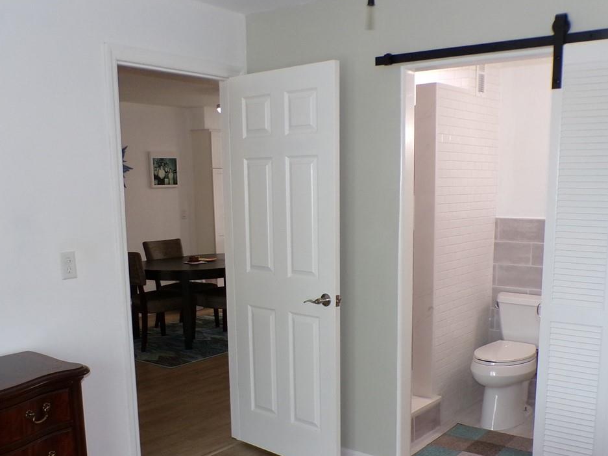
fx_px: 720
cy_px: 321
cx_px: 327
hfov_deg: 45.8
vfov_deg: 34.6
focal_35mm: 41
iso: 200
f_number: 3
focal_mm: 4.3
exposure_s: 1/34
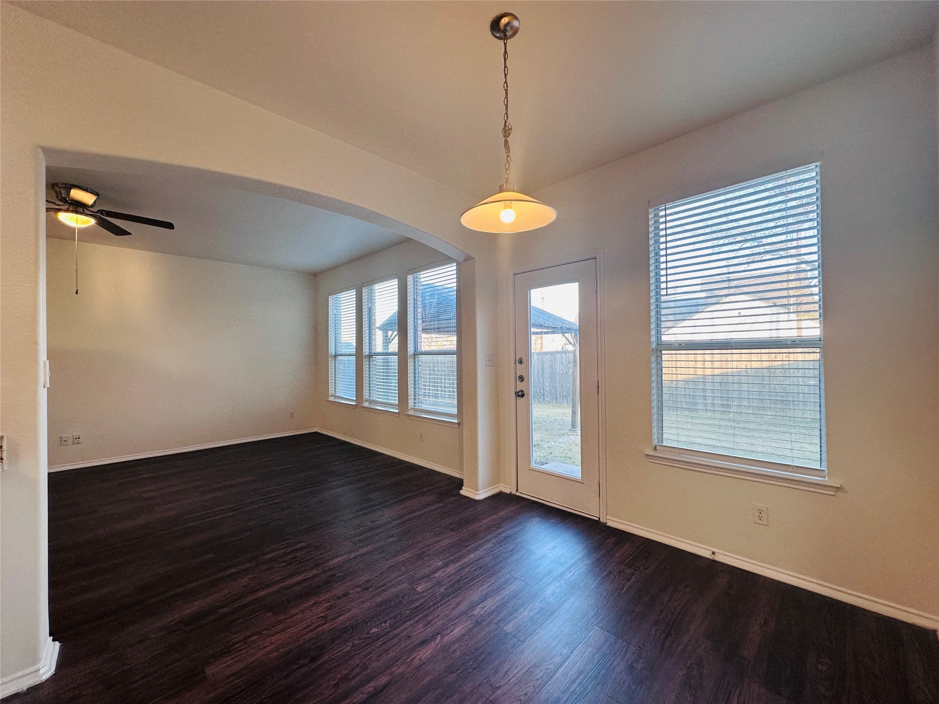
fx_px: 380
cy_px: 352
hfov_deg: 102.1
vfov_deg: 85.7
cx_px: 470
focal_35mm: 14
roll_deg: +0.6
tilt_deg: +0.3
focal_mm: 2.22
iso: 160
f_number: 2.2
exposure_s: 1/120
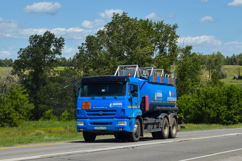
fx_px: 484
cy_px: 80
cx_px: 121
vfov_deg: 18.9
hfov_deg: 28.1
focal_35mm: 72
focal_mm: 48
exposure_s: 1/800
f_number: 6.3
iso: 100
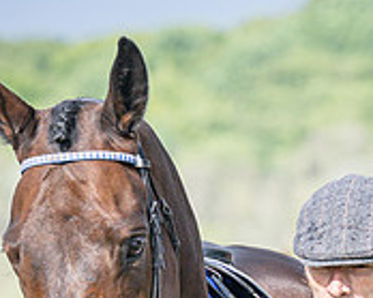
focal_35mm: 874
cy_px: 351
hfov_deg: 2.2
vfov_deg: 1.8
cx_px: 164
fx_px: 9643
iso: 200
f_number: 4.5
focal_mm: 145
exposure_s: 1/1000
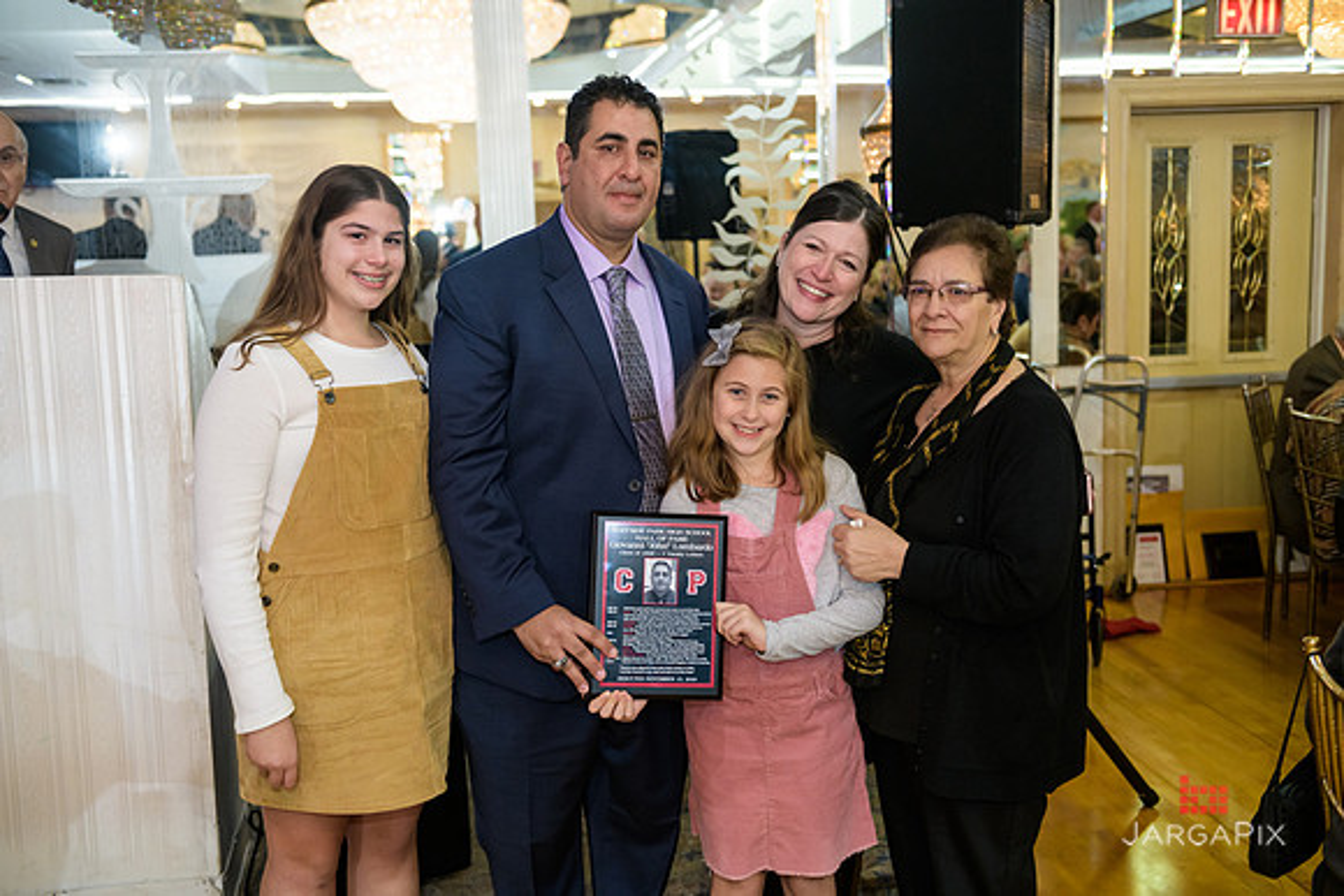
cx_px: 672
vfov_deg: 35.1
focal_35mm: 38
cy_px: 448
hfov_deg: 50.7
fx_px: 1419
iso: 1000
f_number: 3.2
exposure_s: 1/125
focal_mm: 38
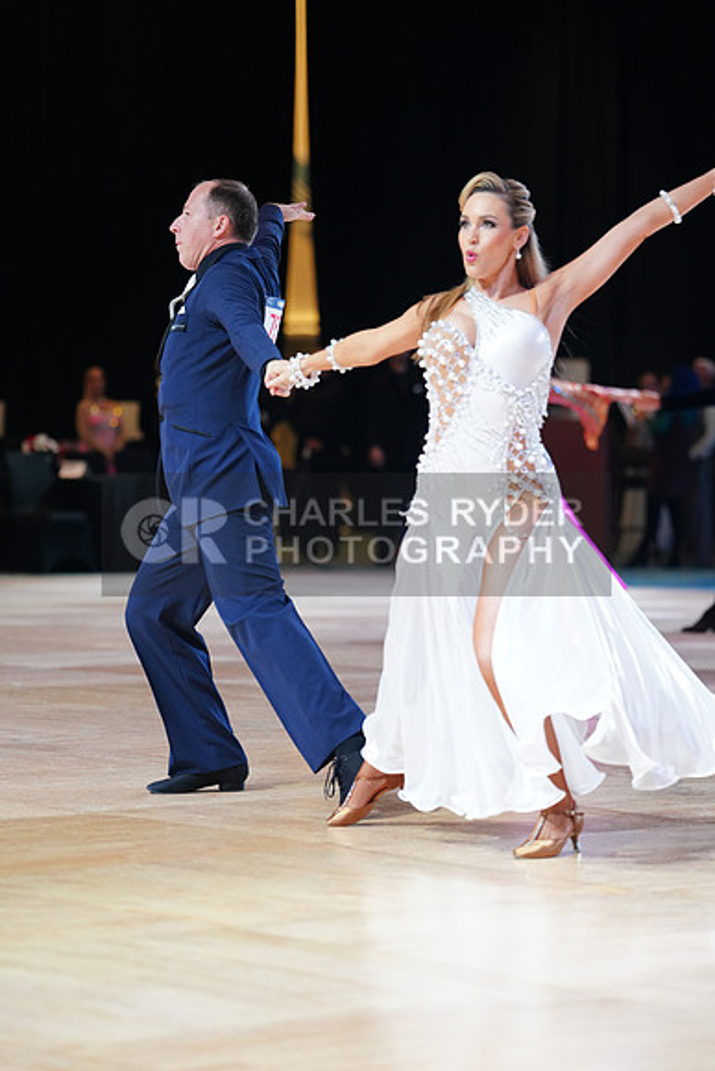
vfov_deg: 15.4
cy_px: 536
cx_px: 358
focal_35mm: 133
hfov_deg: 10.3
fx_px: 3960
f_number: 2.8
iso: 2000
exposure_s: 1/400
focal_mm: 133
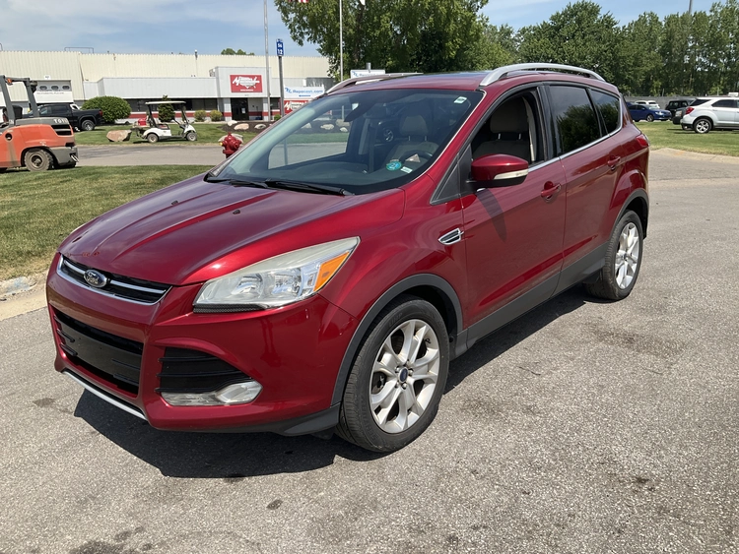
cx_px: 370
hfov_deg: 61.6
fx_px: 619
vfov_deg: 48.3
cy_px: 277
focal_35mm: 29
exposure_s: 1/1577
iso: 25
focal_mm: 3
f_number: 1.8
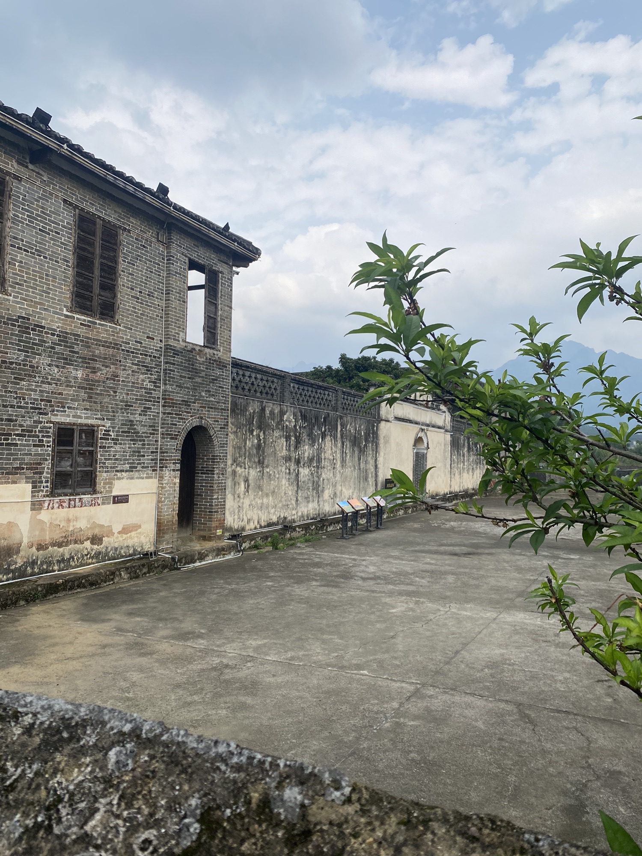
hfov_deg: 53.1
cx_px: 321
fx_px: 643
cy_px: 428
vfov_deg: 67.3
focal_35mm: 26
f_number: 1.8
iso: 32
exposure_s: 1/3497
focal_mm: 4.25
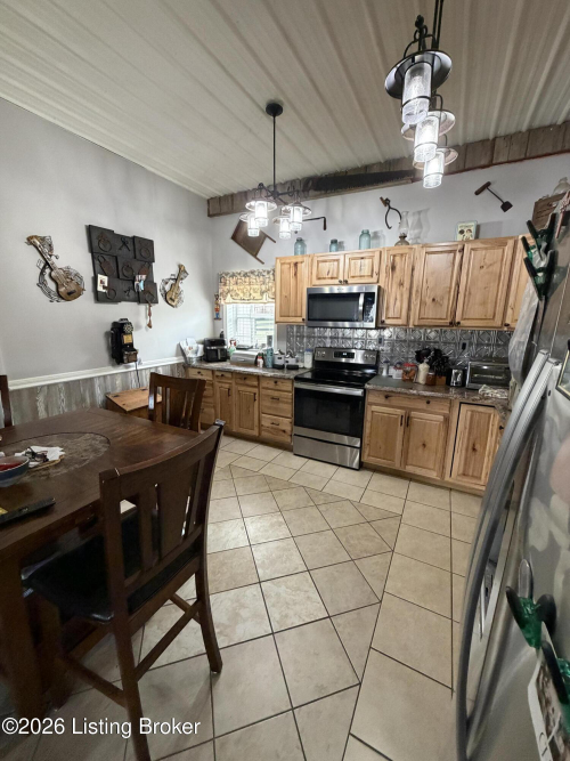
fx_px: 307
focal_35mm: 14
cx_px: 285
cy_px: 380
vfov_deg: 102.1
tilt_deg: -10.5
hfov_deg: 85.7
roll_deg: -1.8
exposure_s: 1/60
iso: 500
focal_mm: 2.22
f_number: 2.2
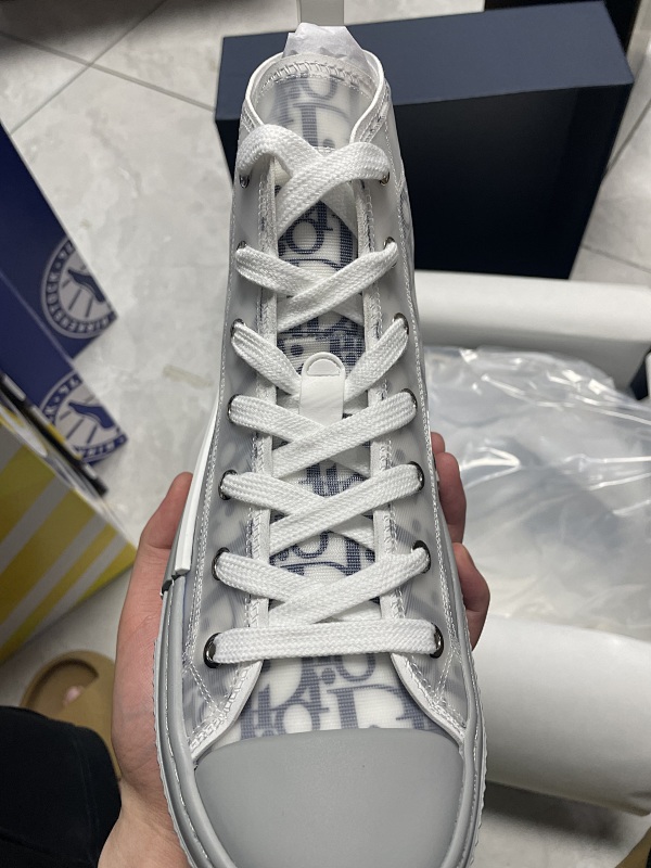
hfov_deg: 53.1
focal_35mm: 26
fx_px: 652
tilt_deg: -61.7
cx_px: 326
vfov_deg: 67.3
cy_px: 434
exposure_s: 1/121
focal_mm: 4.2
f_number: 1.6
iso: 100
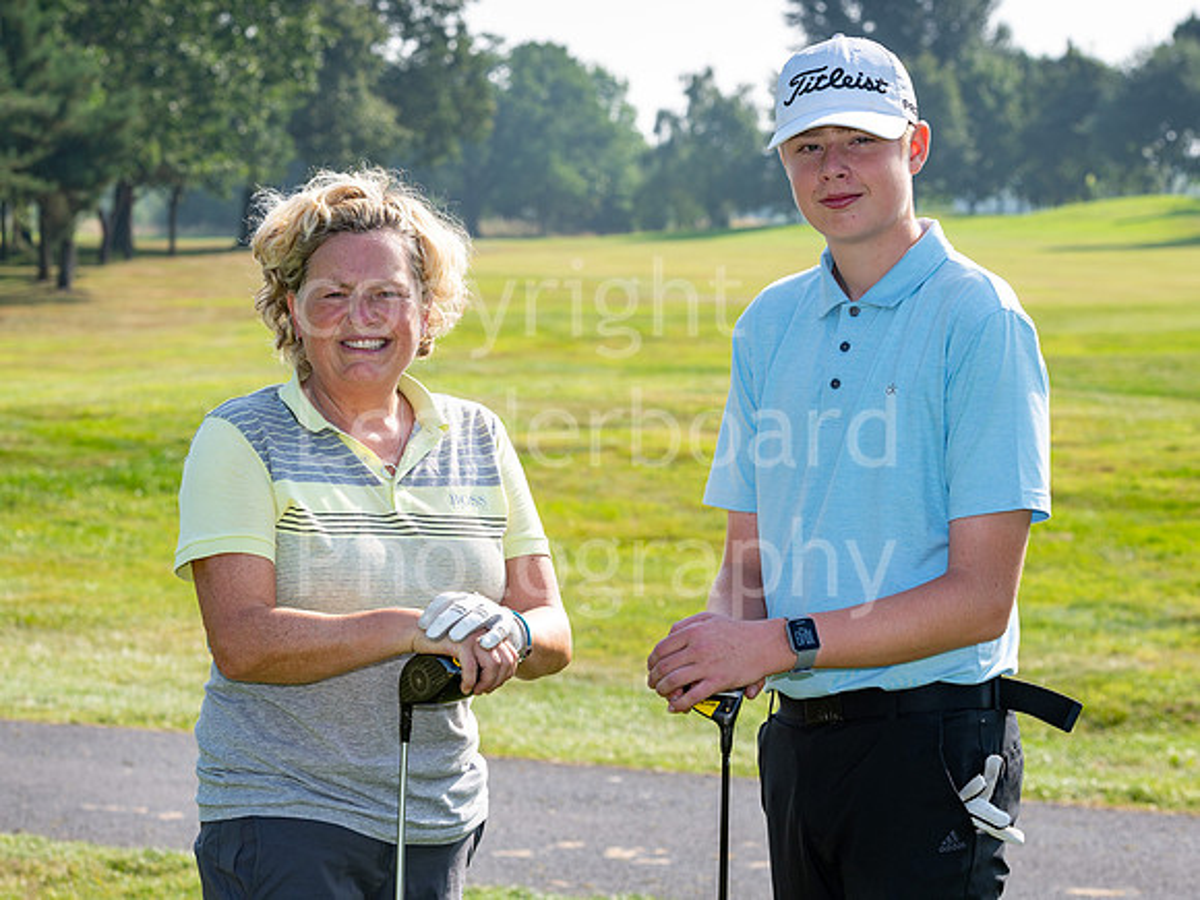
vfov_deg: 11.8
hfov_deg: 15.6
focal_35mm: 126
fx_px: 4368
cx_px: 563
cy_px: 429
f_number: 9
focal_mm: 102
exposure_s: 1/200
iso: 100
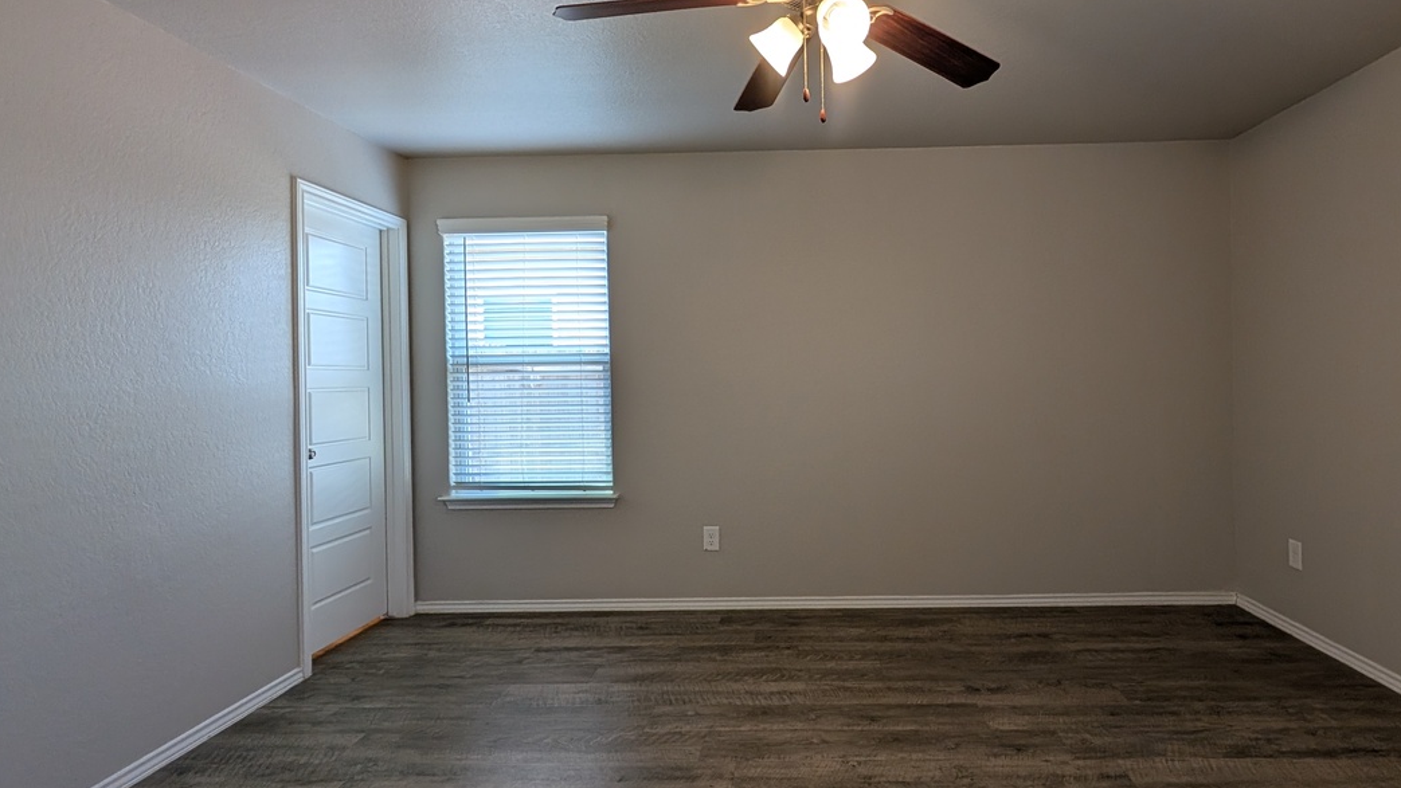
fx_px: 669
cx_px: 794
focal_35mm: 18
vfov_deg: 61.0
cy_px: 377
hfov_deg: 92.1
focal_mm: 2.02
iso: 83
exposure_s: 1/120
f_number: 1.7
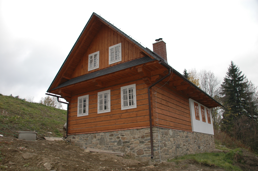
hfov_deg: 67.4
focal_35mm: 27
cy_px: 86
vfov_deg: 47.8
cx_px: 129
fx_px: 193
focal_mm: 18
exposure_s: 1/320
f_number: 3.5
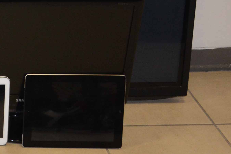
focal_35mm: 167
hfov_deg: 11.1
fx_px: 1073
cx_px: -247
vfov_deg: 8.2
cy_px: -9
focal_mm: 25
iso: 720
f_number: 4
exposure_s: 1/60
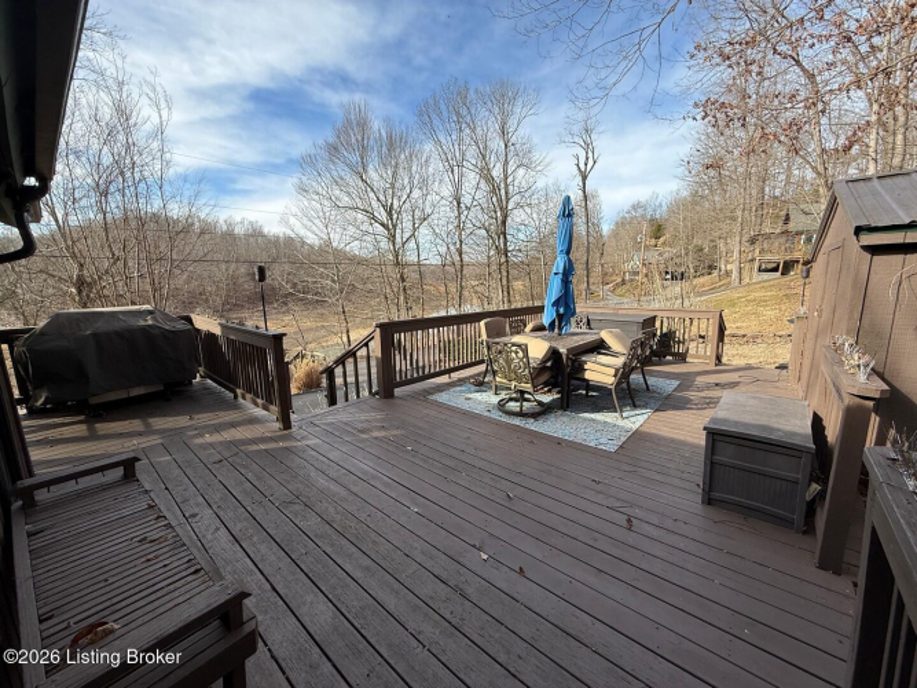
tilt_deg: -9.8
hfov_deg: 102.1
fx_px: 371
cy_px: 344
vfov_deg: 85.7
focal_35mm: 14
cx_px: 458
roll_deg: +0.7
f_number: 2.2
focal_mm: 2.22
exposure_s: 1/876
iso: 64
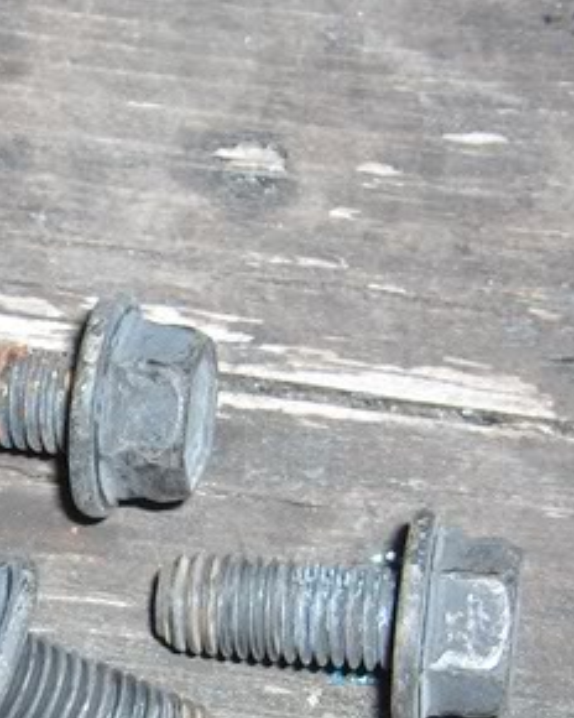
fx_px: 2230
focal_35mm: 105
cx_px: -53
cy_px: 678
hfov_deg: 14.3
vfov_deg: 17.9
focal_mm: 8
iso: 100
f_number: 2.8
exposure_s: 1/60
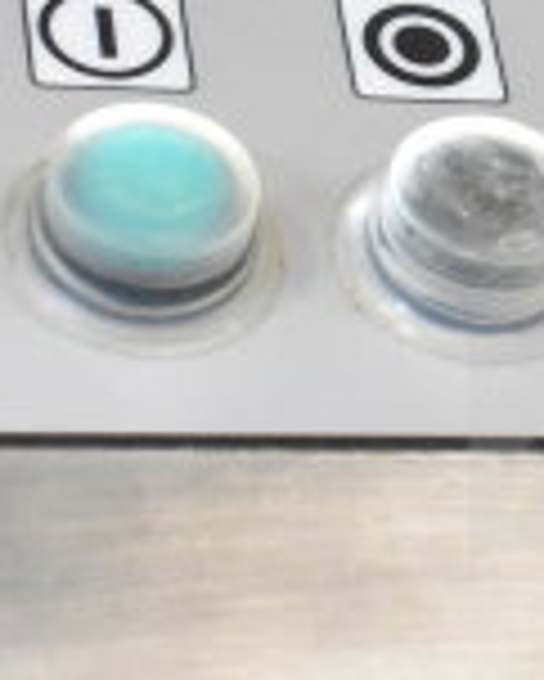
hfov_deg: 7.8
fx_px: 3880
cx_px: 971
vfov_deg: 10.0
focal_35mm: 193
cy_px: 196
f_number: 6.3
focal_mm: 34
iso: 6400
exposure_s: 1/160
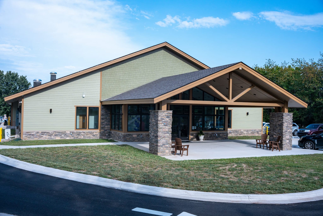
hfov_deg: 52.8
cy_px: 108
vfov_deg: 36.6
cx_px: 162
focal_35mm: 36
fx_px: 326
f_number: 5.6
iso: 200
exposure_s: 1/4000
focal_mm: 36.3
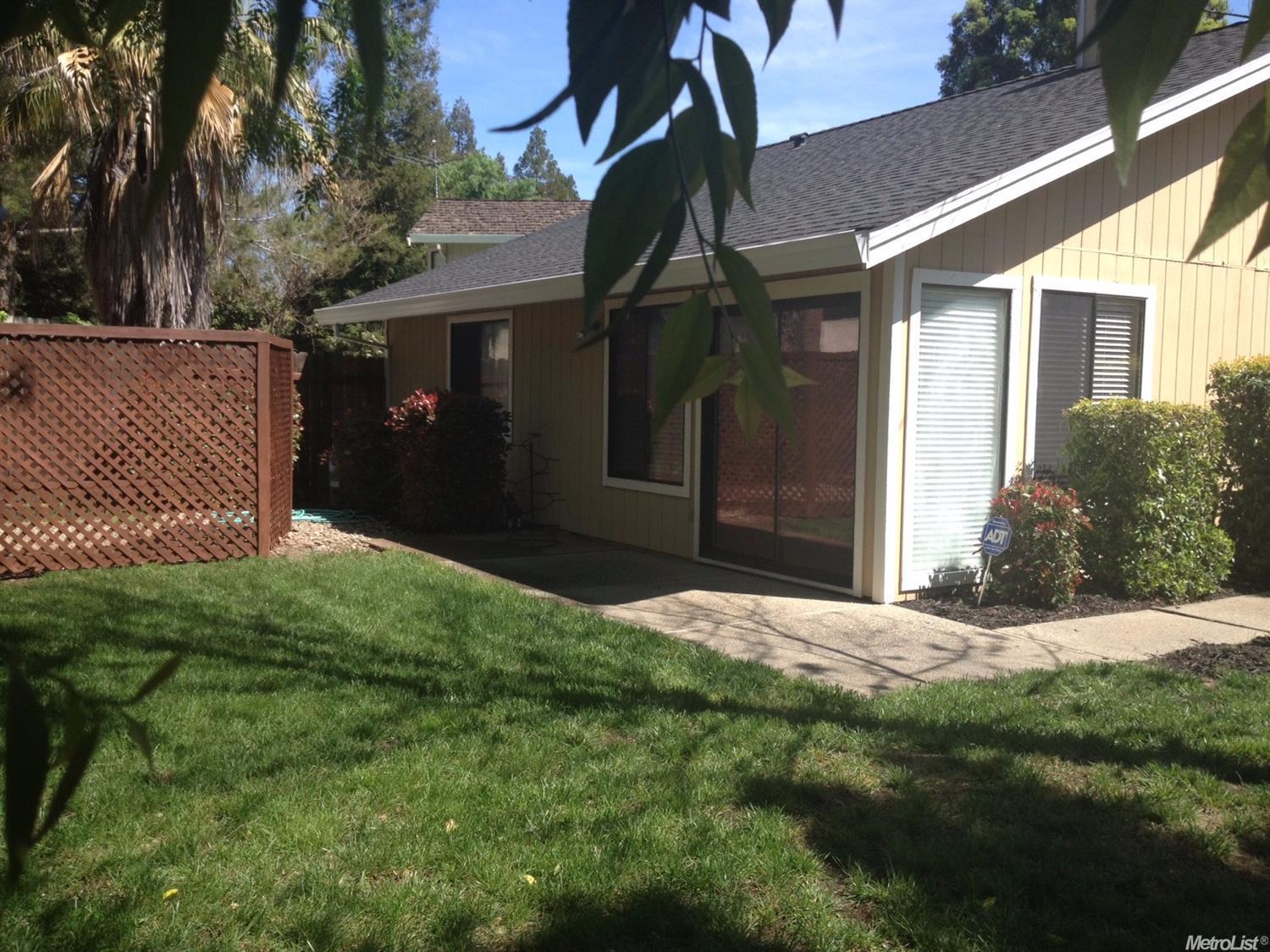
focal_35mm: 35
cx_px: 635
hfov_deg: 52.6
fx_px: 1284
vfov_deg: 40.7
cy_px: 476
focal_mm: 4.28
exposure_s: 1/789
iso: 50
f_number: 2.4
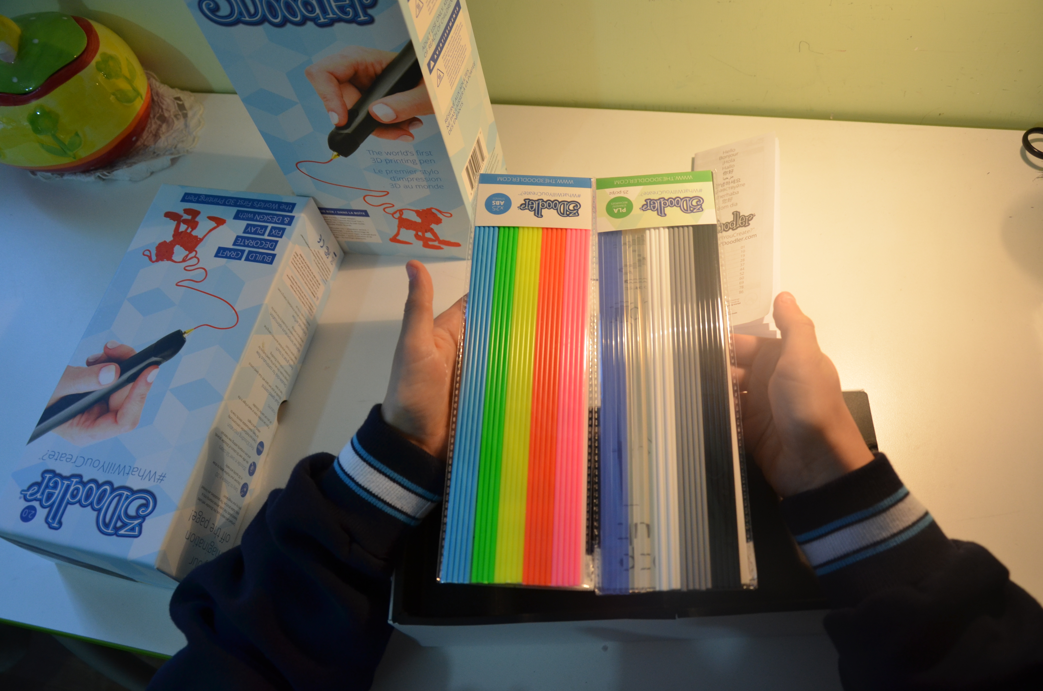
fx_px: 911
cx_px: 522
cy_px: 346
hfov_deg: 59.6
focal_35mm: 32
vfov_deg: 41.5
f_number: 4
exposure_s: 1/60
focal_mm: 21
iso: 500
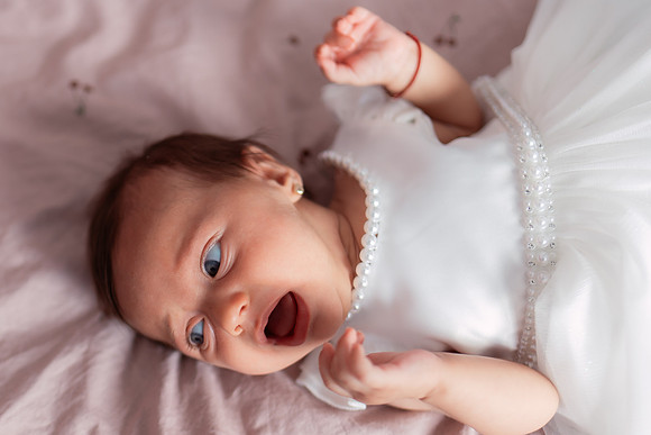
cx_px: 214
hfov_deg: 41.4
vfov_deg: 28.6
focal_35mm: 47
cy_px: 261
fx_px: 849
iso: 160
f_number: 1.8
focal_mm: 35
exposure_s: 1/200
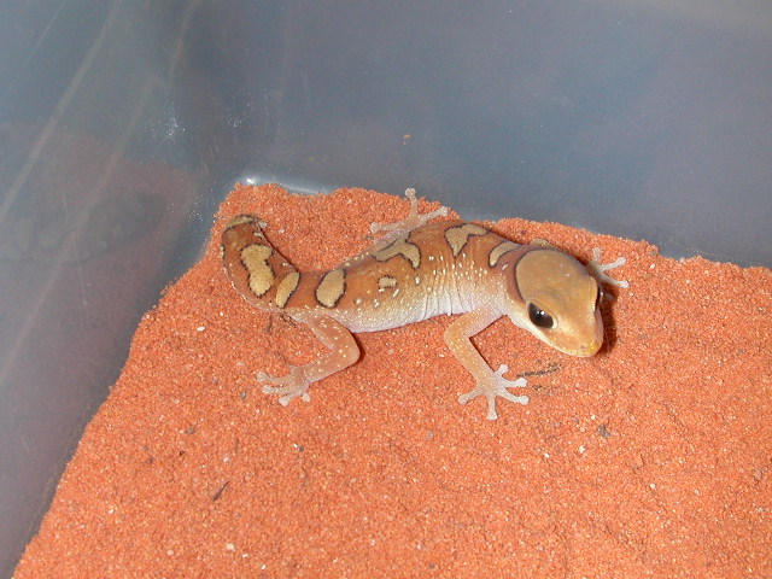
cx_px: 386
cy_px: 290
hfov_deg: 30.3
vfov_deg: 22.9
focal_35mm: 64
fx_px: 1427
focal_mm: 9.7
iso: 100
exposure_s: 1/59.9
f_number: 5.9
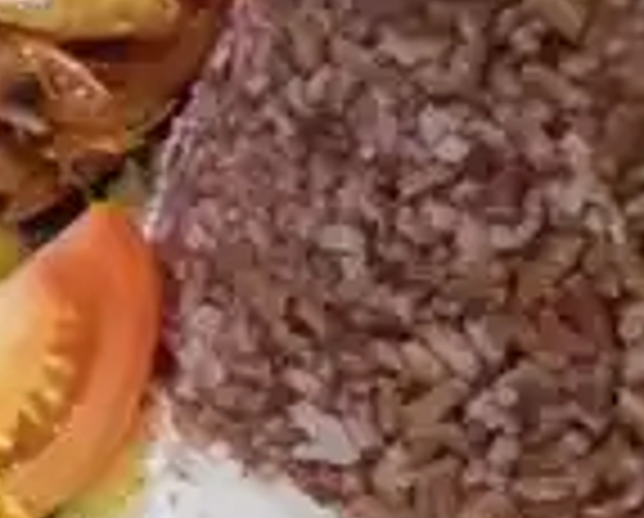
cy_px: 387
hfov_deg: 12.2
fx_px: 3018
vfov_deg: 9.8
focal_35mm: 158
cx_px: 378
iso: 800
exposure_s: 1/16.7
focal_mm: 3.8
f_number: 2
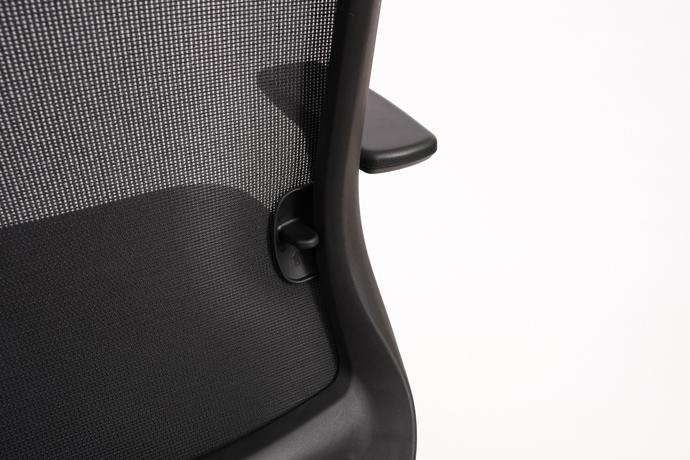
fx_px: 703
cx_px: 345
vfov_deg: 36.2
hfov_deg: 52.3
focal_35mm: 37
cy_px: 230
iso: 1000
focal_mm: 36.7
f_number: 13
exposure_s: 1/100
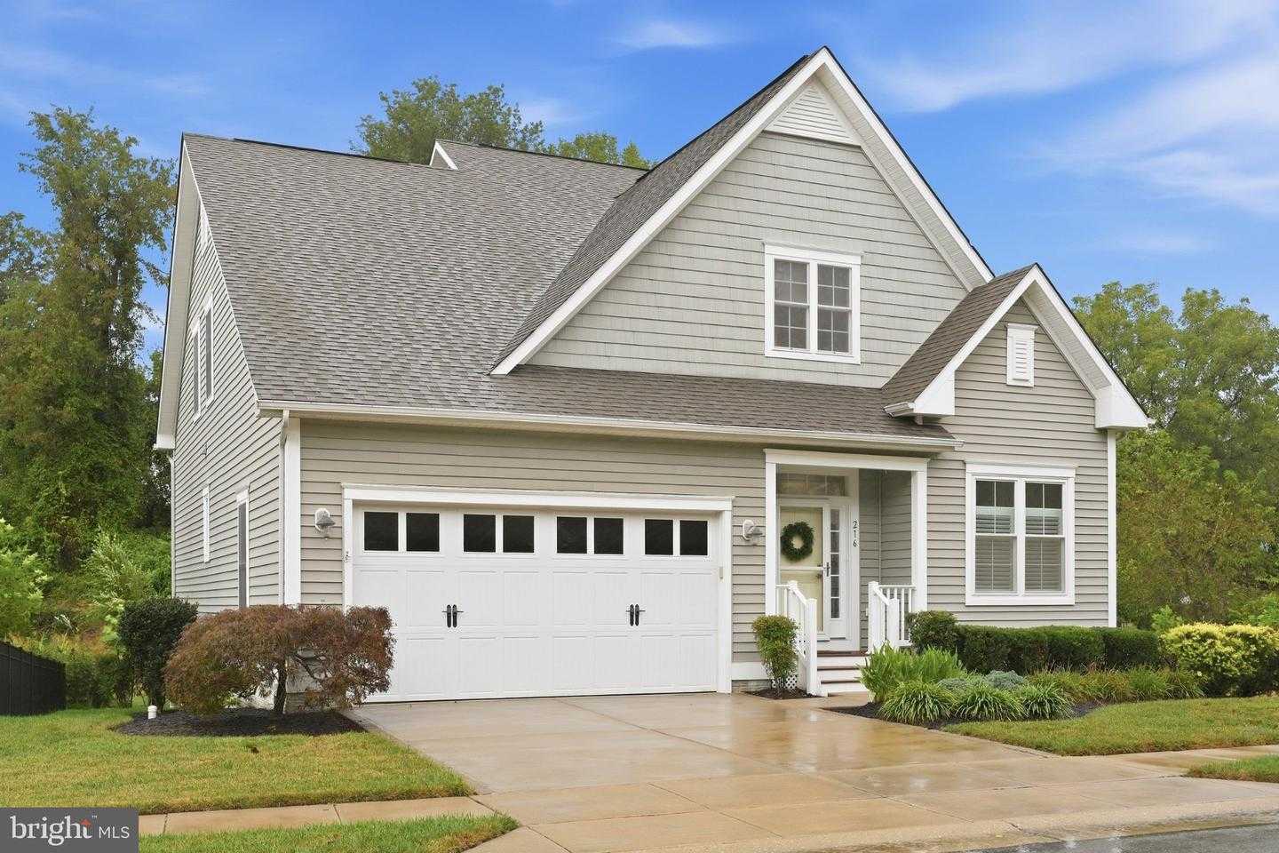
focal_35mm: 35
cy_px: 426
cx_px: 640
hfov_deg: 54.4
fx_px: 1243
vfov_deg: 37.9
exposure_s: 1/125
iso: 200
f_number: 8
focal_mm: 35
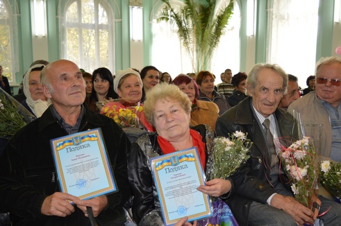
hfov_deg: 57.1
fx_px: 312
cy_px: 136
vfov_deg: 39.7
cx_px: 193
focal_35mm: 33
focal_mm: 18
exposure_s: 1/80
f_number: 4
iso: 400
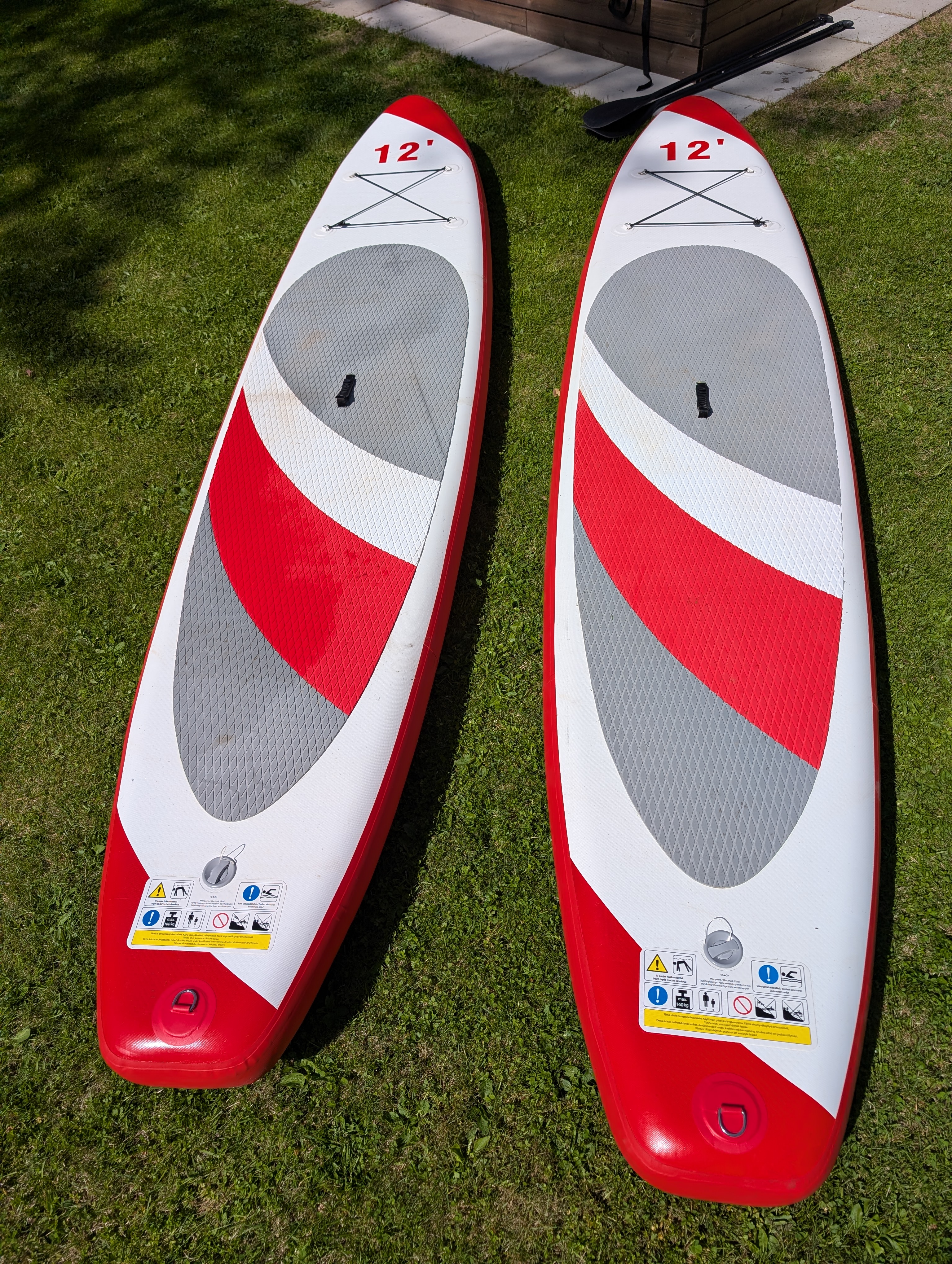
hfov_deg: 56.9
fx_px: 878
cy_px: 632
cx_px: 476
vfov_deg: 71.5
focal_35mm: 24
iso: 21
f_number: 1.68
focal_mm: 6.9
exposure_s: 1/2174
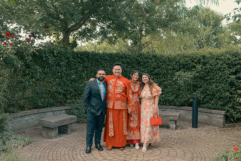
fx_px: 248
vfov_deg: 36.0
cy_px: 80
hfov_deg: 51.9
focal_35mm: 37
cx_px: 120
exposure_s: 1/160
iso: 500
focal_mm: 37
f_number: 5.6
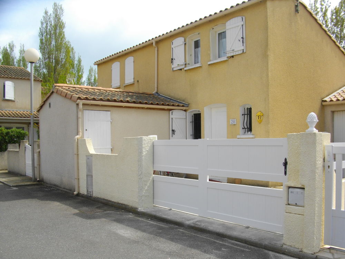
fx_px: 319
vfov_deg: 44.2
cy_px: 130
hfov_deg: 56.8
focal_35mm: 32
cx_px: 172
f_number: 5.5
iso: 100
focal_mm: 5.7
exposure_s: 1/320
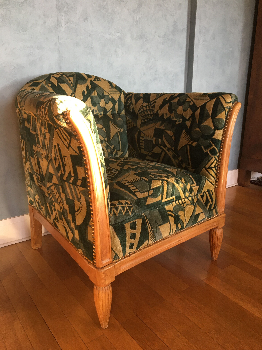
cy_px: 175
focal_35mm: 29
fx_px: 293
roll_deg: +0.8
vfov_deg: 61.7
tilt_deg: -16.3
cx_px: 131
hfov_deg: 48.2
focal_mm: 4.15
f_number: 2.2
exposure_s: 1/33
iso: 50
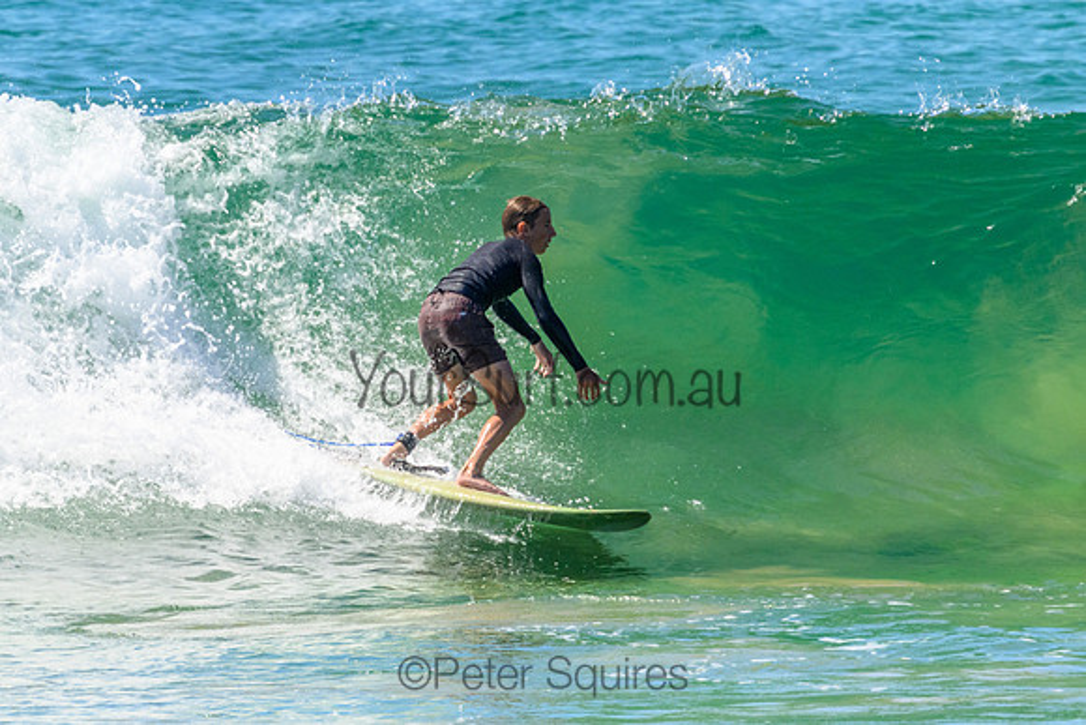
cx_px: 470
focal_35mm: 1101
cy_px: 249
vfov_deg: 1.3
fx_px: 33207
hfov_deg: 1.9
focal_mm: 800
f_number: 11
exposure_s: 1/2000
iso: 1400
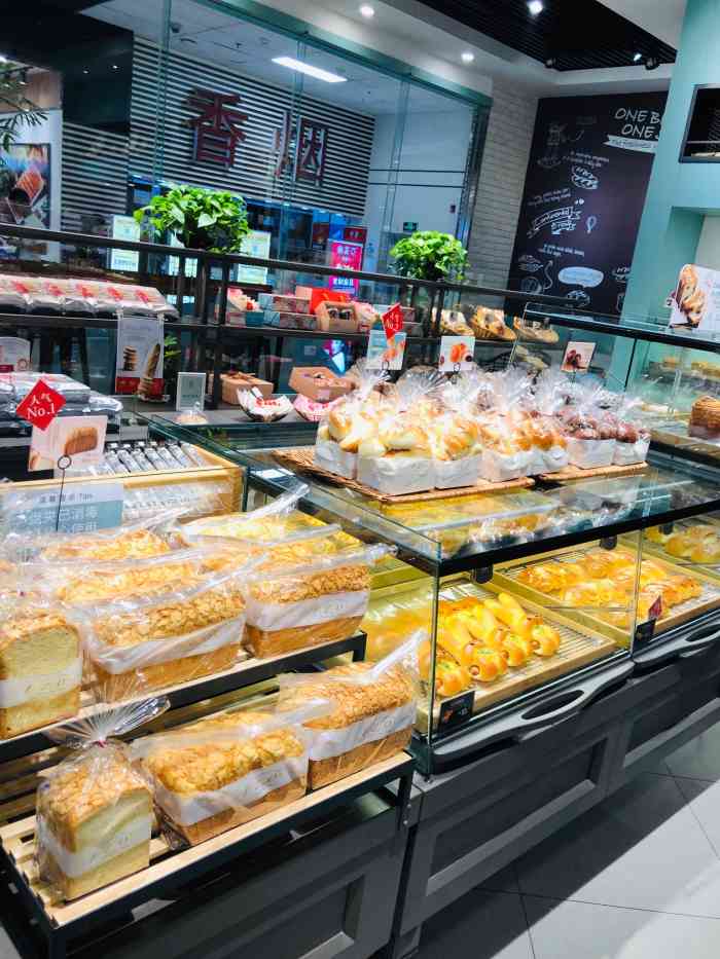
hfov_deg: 49.8
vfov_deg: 63.4
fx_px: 776
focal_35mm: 28
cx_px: 360
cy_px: 480
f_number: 1.8
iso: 25
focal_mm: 3.99
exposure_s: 1/50
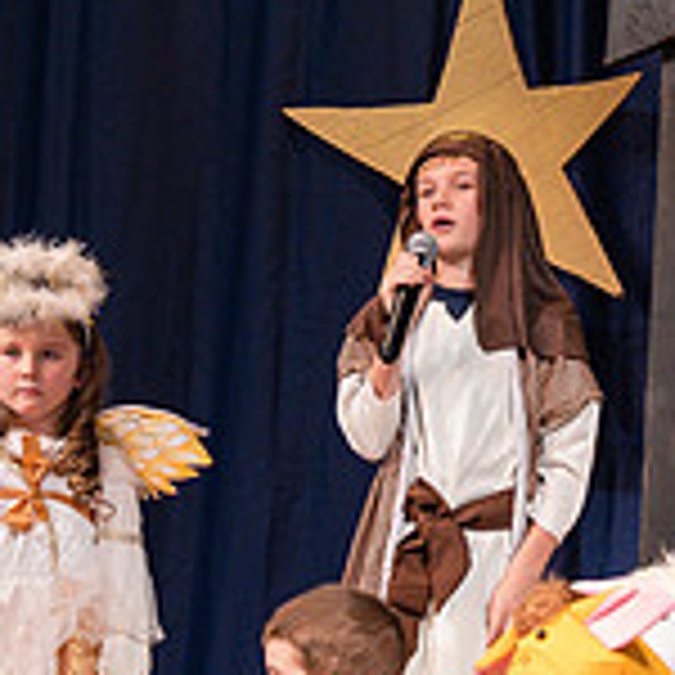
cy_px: 212
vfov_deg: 6.1
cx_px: 682
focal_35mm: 285
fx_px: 6287
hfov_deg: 6.1
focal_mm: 63
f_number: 2.8
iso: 1250
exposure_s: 1/250
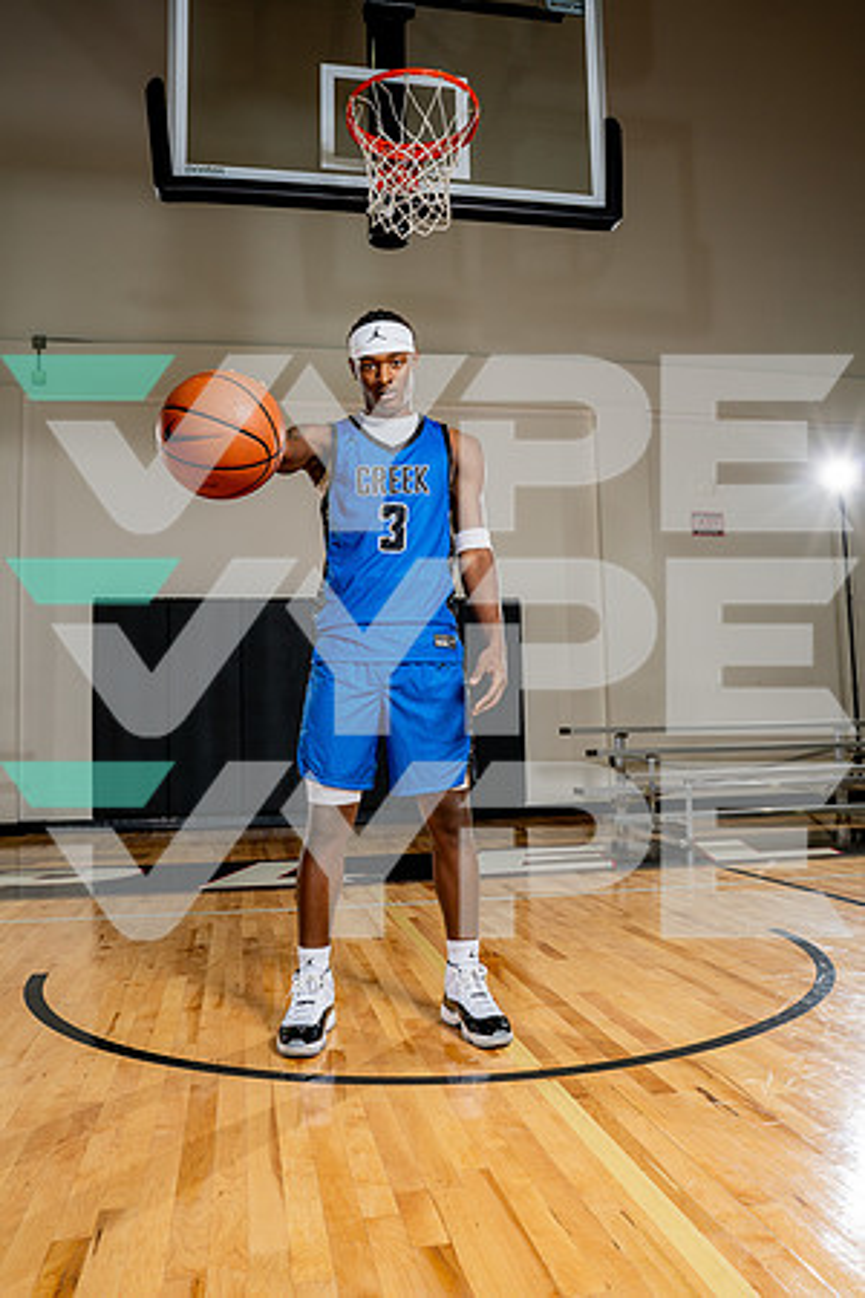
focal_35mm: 28
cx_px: 432
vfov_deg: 65.5
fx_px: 1009
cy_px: 649
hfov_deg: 46.4
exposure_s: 1/250
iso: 250
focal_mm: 28
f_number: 7.1
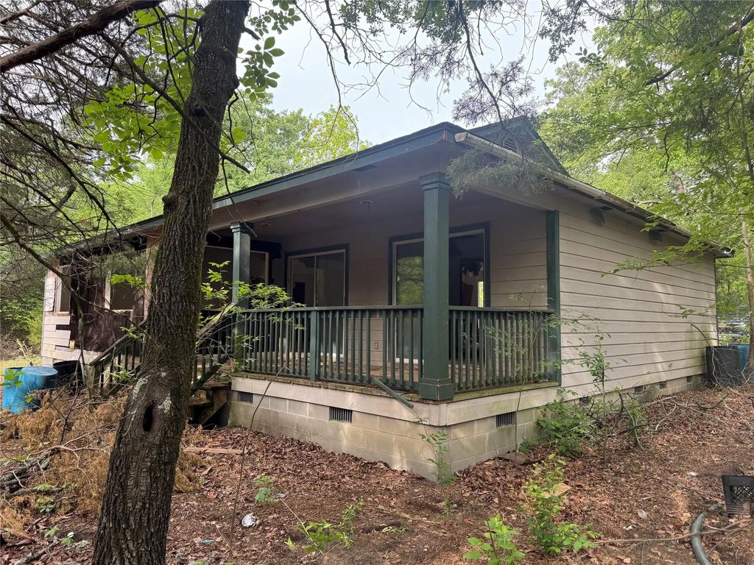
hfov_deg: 71.6
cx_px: 377
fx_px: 523
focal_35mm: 24
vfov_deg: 56.8
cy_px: 282
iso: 80
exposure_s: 1/309
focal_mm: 6.76
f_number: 1.78
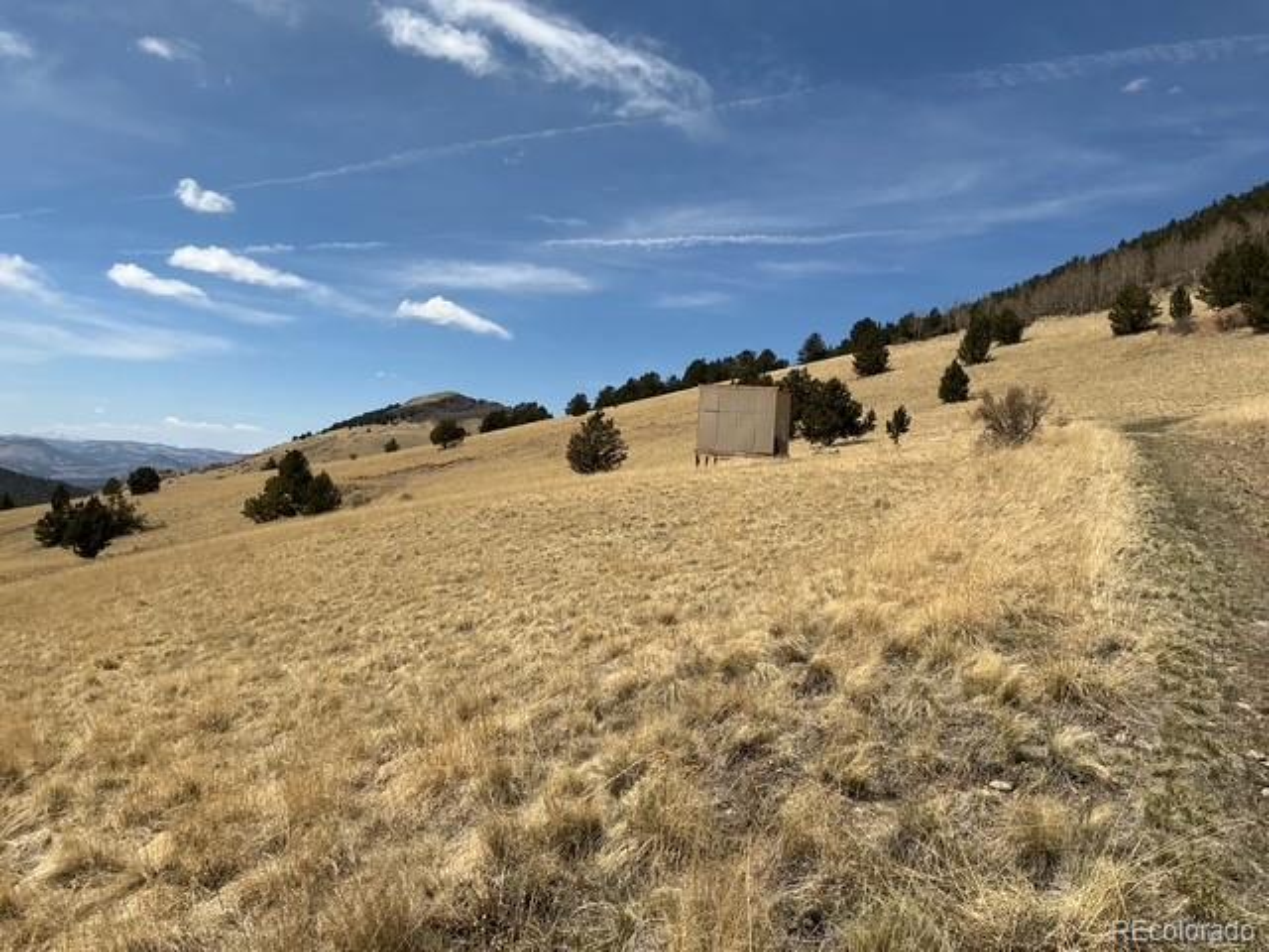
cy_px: 476
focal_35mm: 29
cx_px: 634
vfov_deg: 48.2
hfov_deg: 61.7
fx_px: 1063
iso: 25
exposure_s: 1/2959
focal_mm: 3
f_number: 1.8
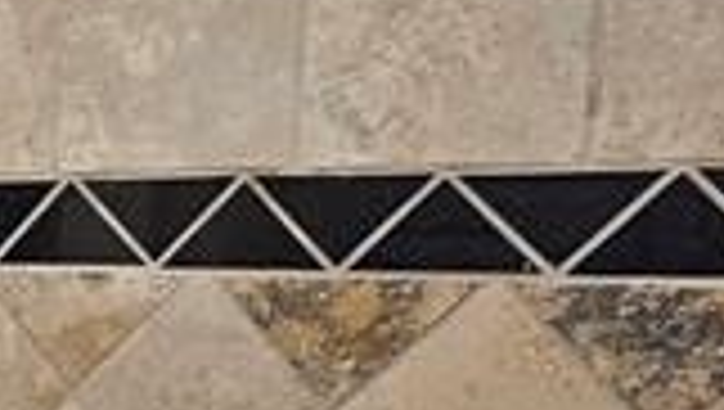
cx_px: -472
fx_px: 1730
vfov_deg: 13.3
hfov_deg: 19.4
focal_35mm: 90
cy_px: 437
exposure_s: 1/60
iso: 200
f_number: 2.2
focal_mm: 2.2
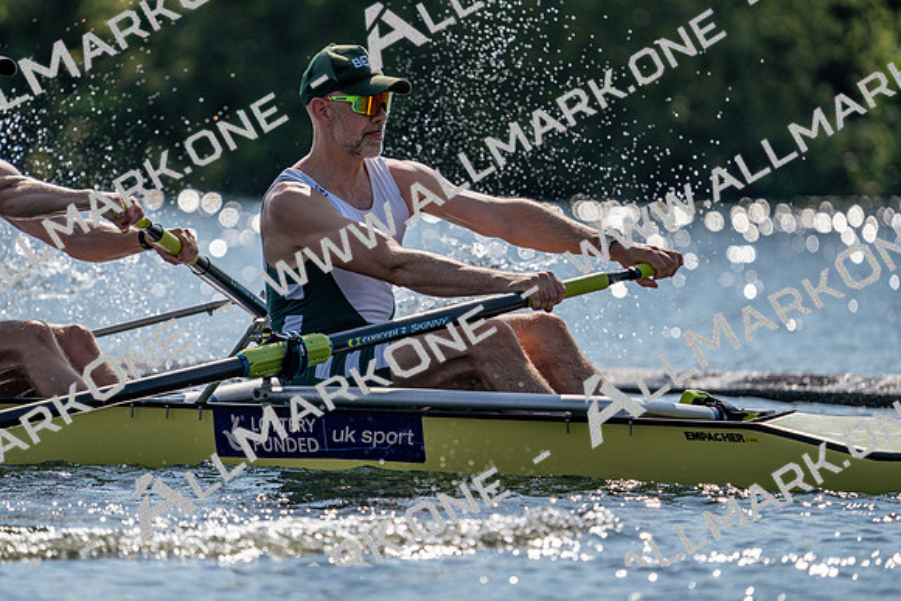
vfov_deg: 3.3
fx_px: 10564
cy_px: 300
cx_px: 450
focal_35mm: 422
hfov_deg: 4.9
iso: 125
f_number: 6.3
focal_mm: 422
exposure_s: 1/1600
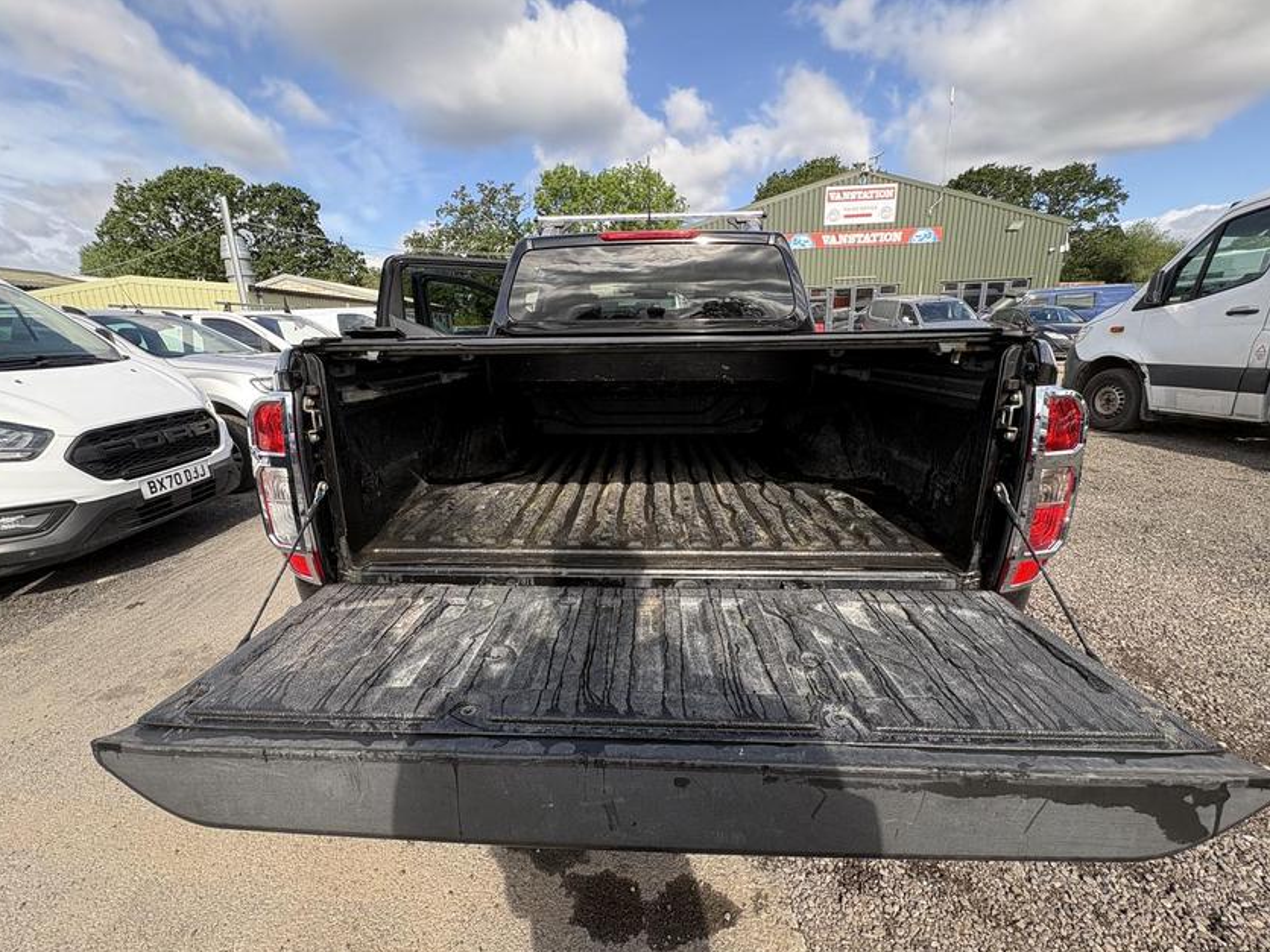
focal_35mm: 15
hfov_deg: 98.1
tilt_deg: -14.4
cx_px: 617
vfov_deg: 81.7
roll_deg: +2.0
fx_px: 550
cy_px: 484
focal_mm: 2.22
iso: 40
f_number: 2.2
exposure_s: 1/230
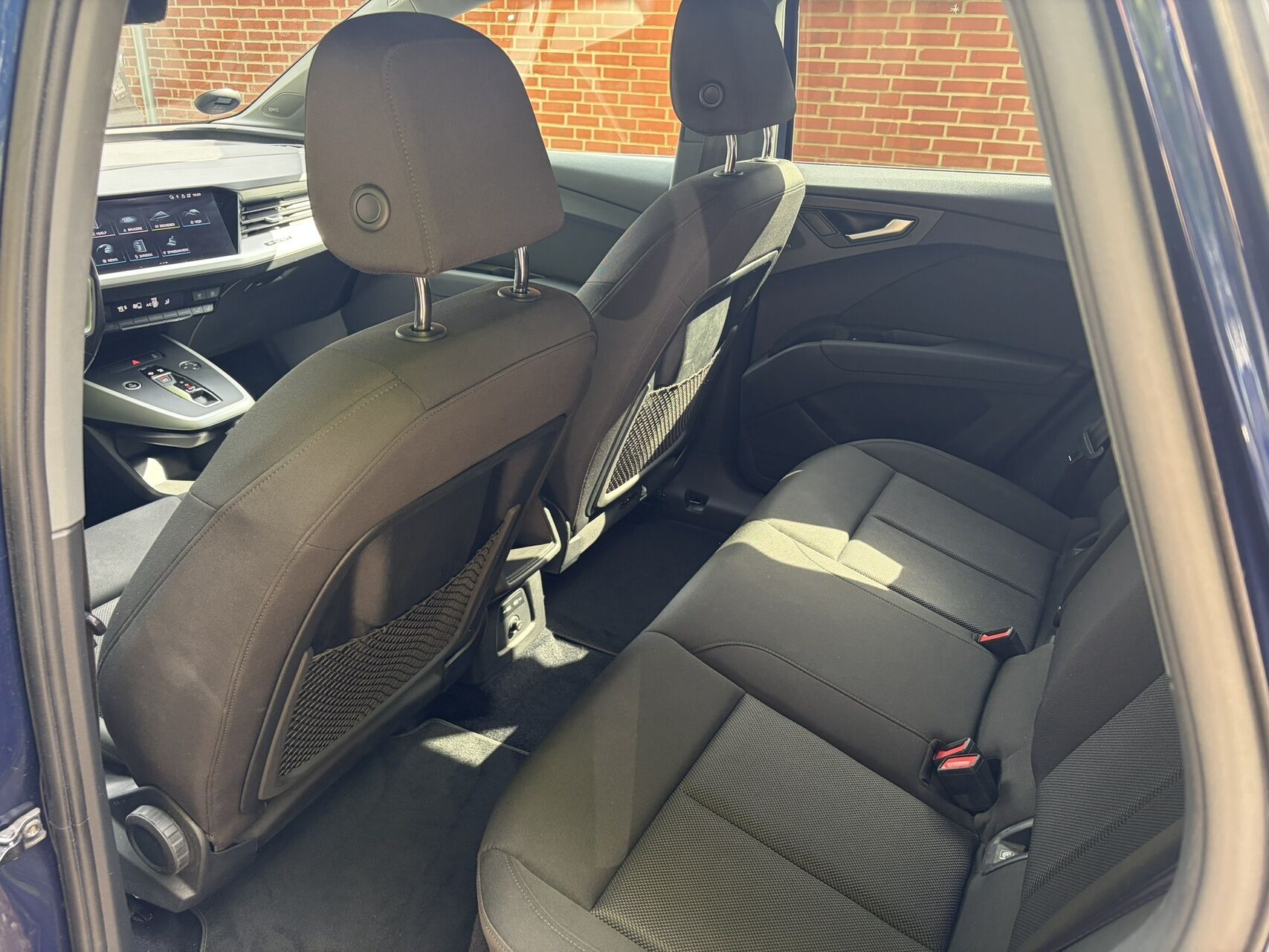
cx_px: 634
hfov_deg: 67.3
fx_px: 953
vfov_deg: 53.1
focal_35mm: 26
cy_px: 476
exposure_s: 1/96
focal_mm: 5.96
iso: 125
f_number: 1.6
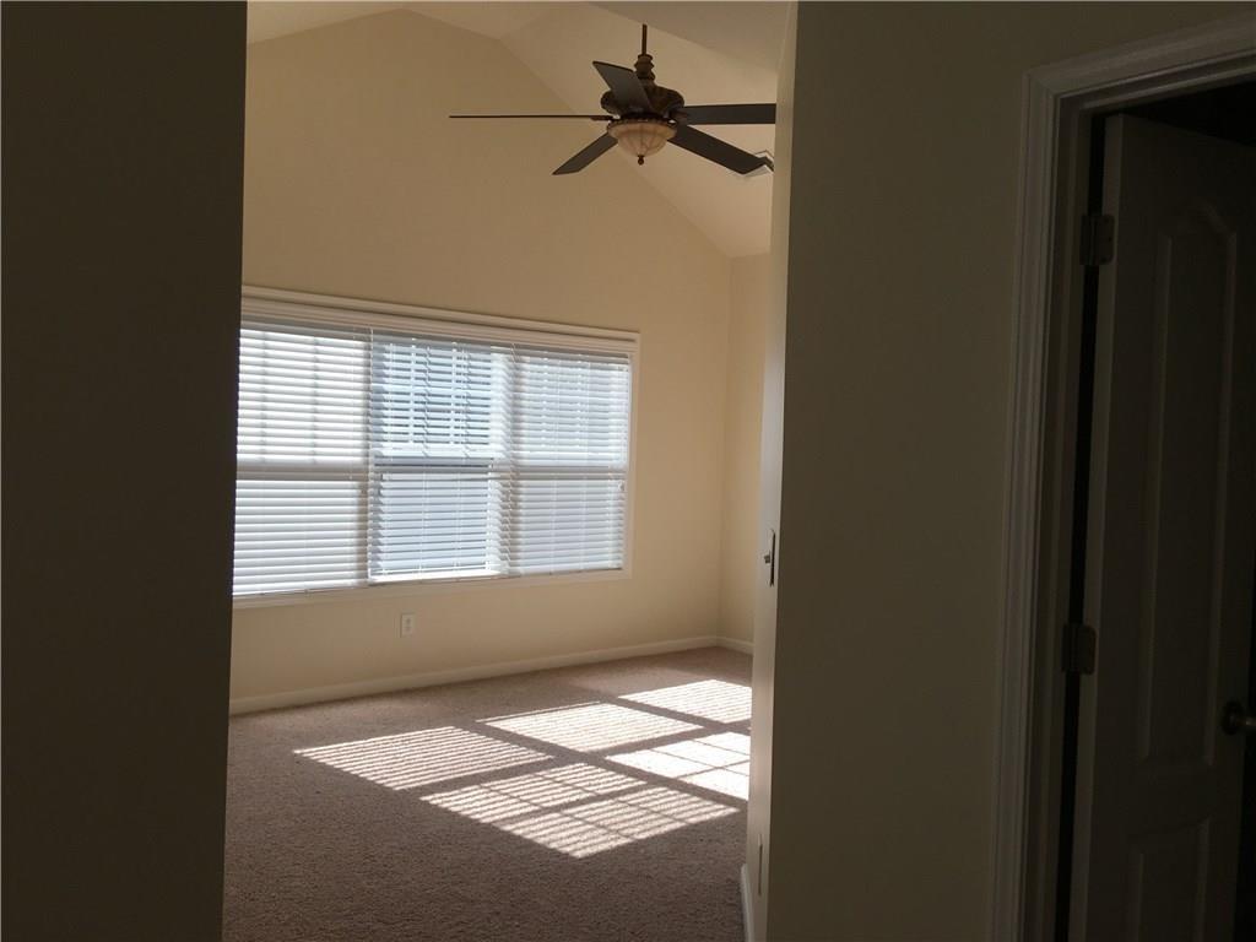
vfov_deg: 48.2
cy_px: 471
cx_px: 628
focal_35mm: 29
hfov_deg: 61.7
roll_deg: -0.7
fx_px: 1052
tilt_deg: +0.2
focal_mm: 4.15
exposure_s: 1/254
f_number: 2.2
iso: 25
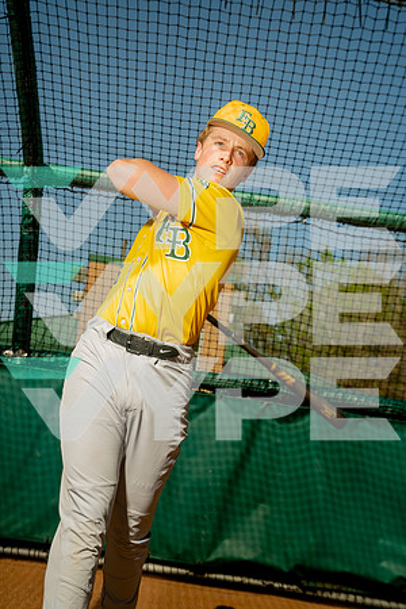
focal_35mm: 47
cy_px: 304
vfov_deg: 41.9
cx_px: 203
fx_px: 795
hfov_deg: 28.6
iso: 100
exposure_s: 1/250
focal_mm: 47
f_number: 4.5
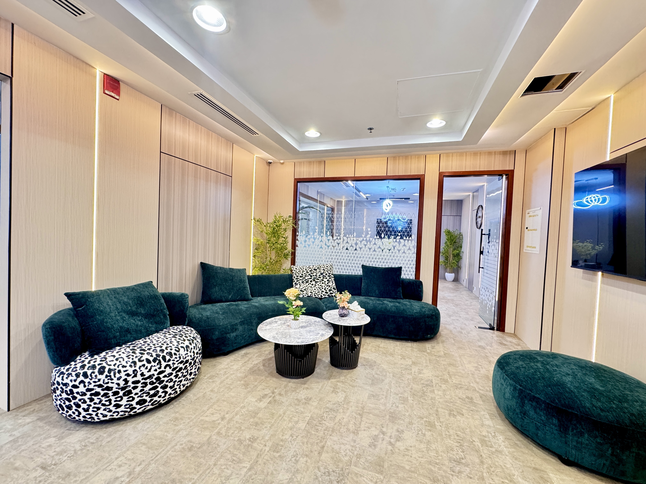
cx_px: 323
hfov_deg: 102.1
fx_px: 261
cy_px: 242
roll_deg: -1.5
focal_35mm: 14
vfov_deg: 85.7
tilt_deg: -1.0
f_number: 2.2
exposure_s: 1/50
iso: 320
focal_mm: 2.22
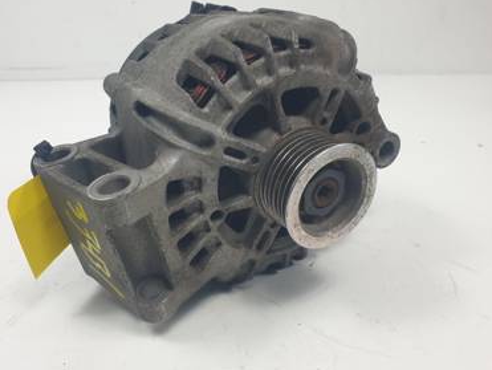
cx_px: 243
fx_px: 398
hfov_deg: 63.4
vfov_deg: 49.8
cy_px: 172
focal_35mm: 28
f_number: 2.4
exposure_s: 1/172
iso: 50
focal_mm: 4.3
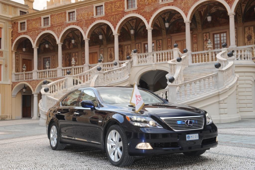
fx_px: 318
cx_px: 128
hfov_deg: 43.6
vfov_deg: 29.8
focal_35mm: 45
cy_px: 85
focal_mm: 45
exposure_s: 1/25
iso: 400
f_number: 7.1
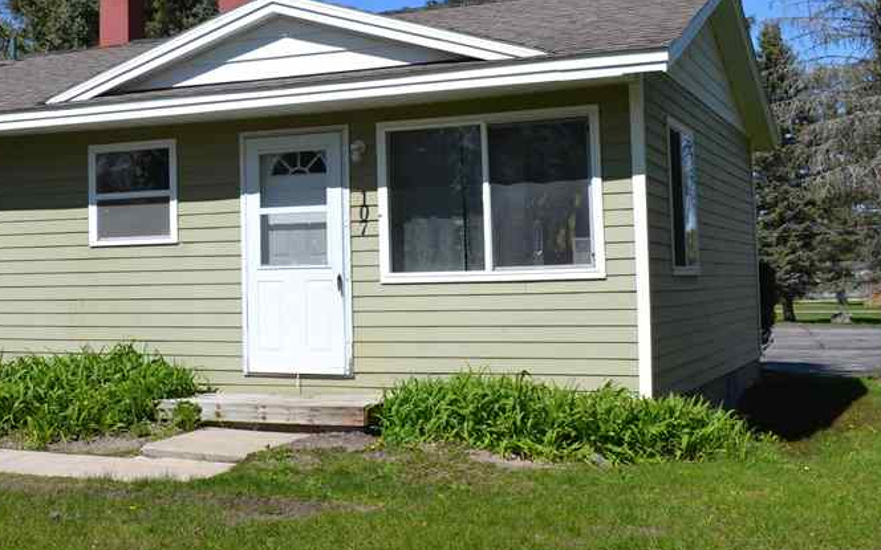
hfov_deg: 37.0
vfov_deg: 24.3
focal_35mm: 53
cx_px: 194
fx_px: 1273
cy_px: 180
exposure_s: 1/320
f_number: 9
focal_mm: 18
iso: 100
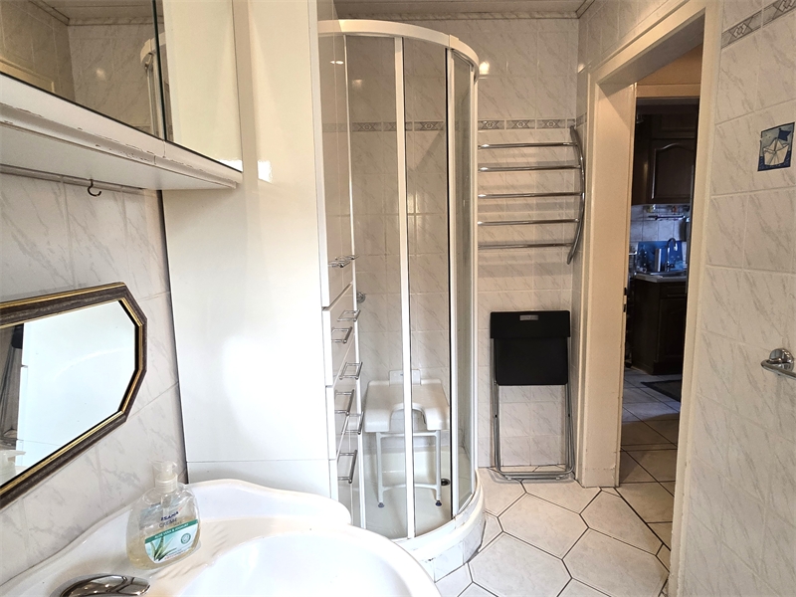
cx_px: 398
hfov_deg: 106.2
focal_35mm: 13
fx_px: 299
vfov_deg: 89.9
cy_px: 298
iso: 200
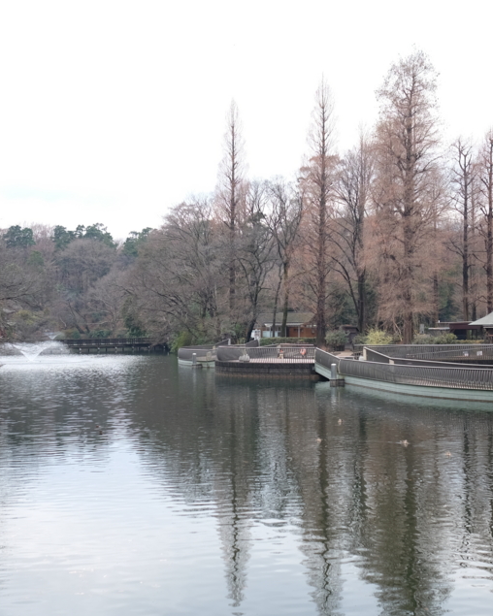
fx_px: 967
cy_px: 326
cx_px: 267
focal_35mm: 53
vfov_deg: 35.3
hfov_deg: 28.6
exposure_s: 1/125
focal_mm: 23
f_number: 3.2
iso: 200
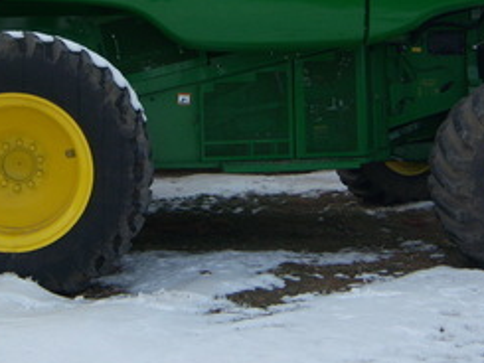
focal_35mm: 80
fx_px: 1119
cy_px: 22
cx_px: 164
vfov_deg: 18.1
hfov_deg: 24.3
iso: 80
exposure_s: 1/800
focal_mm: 7.5
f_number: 2.8
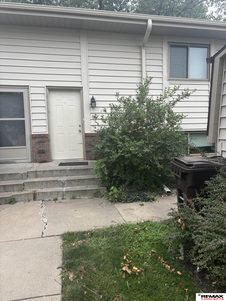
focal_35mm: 26
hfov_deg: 53.1
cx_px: 113
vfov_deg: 67.3
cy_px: 150
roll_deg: +1.0
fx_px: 226
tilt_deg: -4.6
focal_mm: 5.96
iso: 50
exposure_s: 1/654
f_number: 1.6
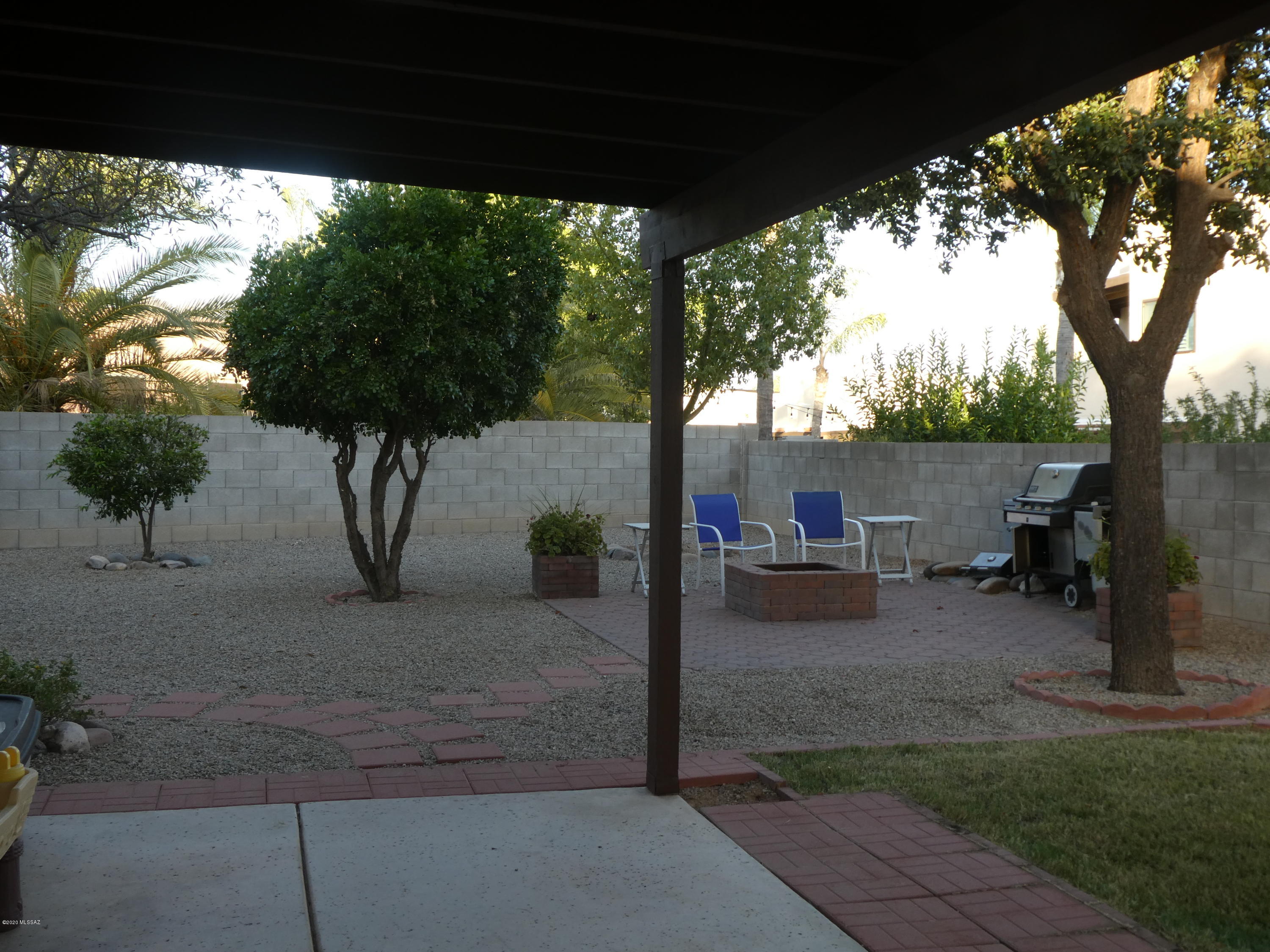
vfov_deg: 38.7
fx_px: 1357
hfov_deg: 50.1
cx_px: 635
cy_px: 476
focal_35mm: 37
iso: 80
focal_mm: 6.7
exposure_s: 1/80
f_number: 3.7
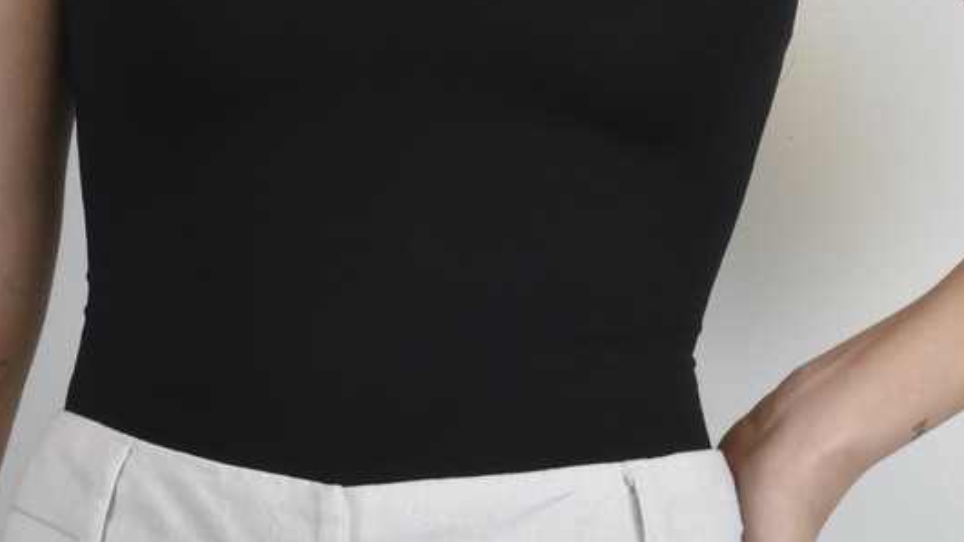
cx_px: 331
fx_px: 4526
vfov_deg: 6.7
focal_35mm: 177
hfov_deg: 12.1
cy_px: 949
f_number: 18
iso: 1600
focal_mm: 55
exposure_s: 1/40
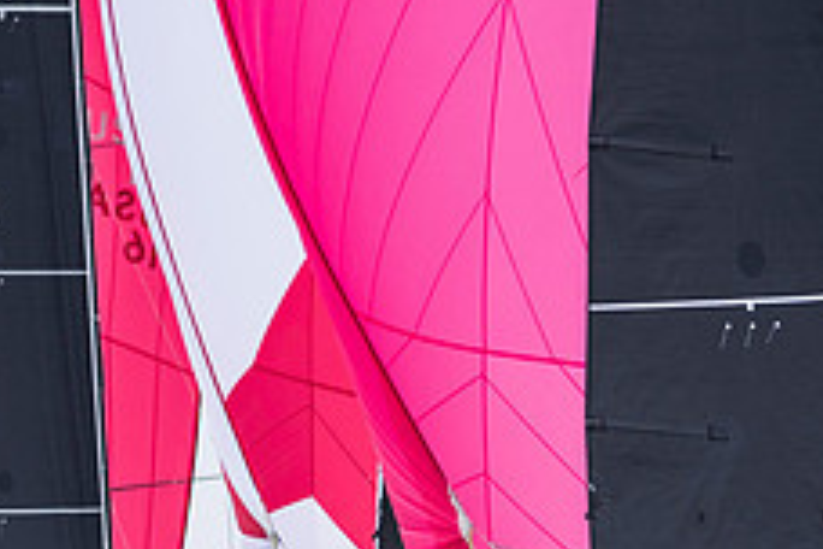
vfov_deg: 1.2
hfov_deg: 1.8
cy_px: 619
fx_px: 26174
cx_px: 307
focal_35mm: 1145
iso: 200
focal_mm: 300
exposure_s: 1/1600
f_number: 5
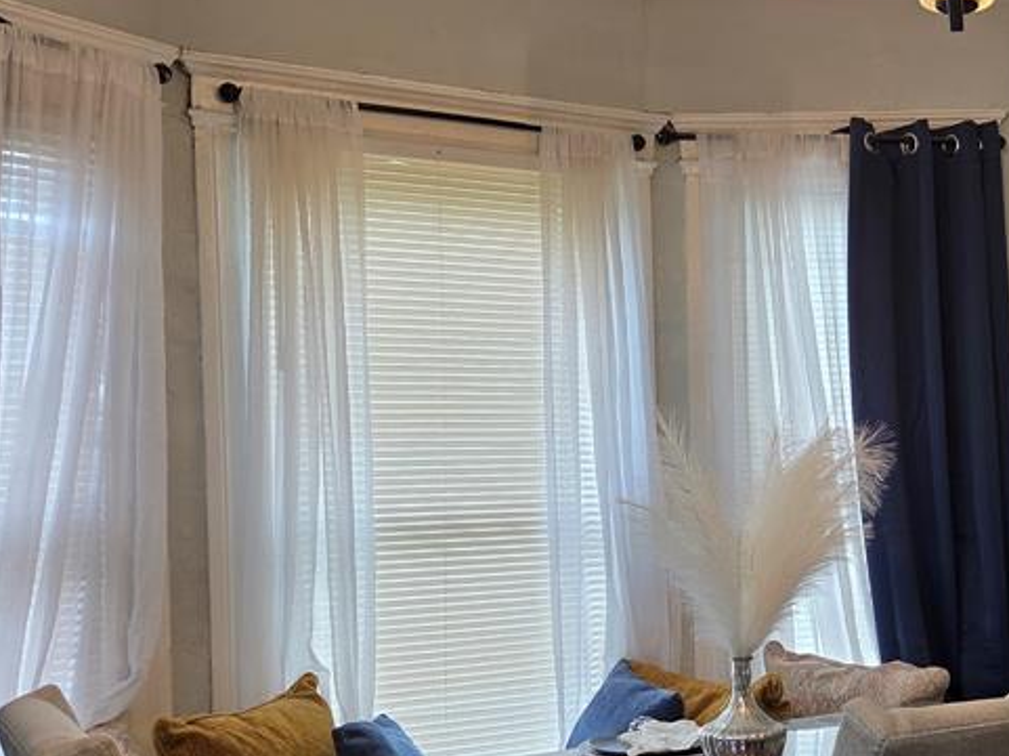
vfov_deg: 29.5
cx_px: 833
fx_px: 1427
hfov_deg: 37.3
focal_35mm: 49
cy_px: 470
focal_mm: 5.4
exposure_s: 1/120
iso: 100
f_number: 1.8
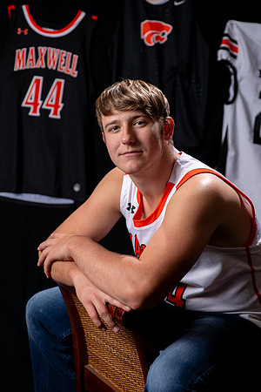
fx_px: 729
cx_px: 130
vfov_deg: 30.1
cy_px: 196
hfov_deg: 20.3
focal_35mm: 67
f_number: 2.8
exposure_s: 1/160
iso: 100
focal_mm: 45
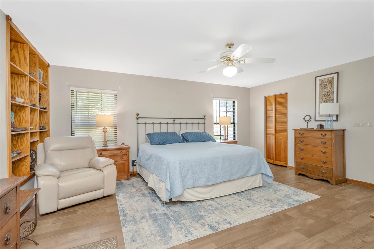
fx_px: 166
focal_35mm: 16
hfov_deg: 96.7
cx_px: 187
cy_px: 124
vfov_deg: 73.7
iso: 1000
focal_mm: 16
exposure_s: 1/60
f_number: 6.7
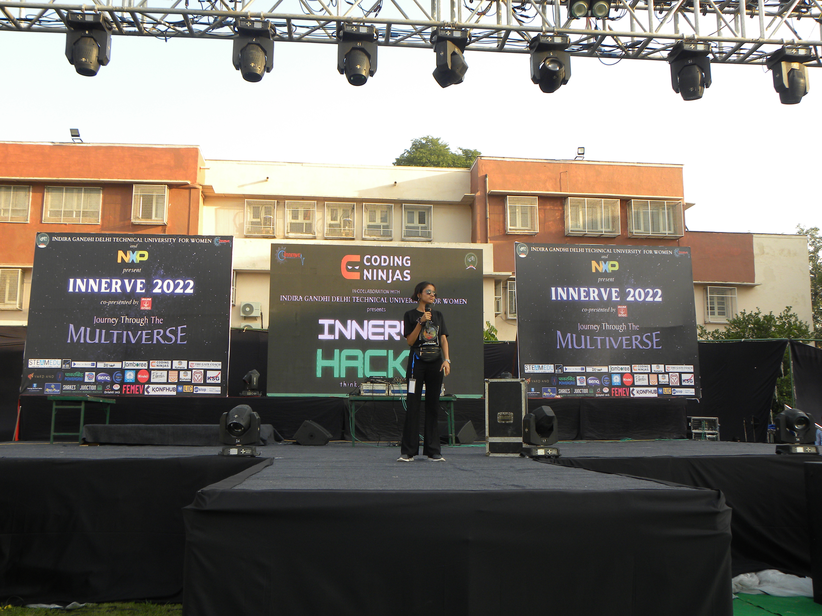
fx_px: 784
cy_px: 308
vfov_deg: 42.9
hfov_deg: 55.4
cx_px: 411
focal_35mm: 33
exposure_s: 1/96.2
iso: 64
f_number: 4
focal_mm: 5.9
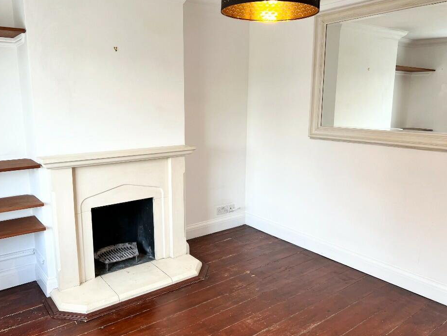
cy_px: 167
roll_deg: -0.2
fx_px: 375
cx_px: 206
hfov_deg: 61.6
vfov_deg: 48.2
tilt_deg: -11.0
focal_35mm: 29
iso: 50
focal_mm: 5.7
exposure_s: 1/121
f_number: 1.5
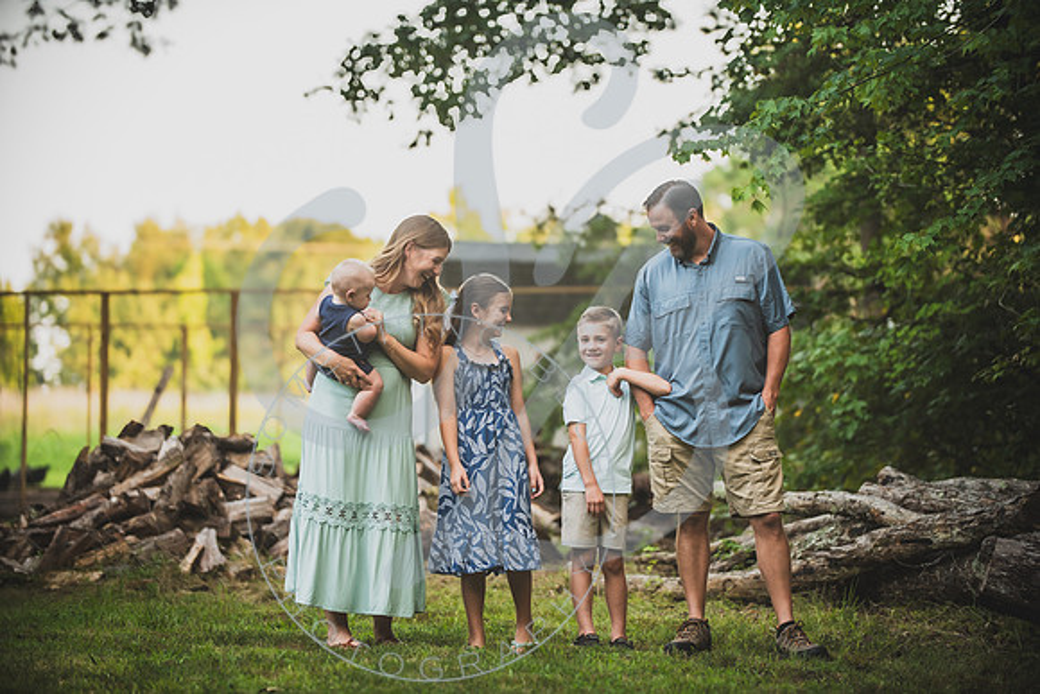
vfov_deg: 11.0
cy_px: 347
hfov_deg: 16.4
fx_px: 3613
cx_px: 520
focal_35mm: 125
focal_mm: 125
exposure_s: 1/250
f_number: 2.8
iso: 500
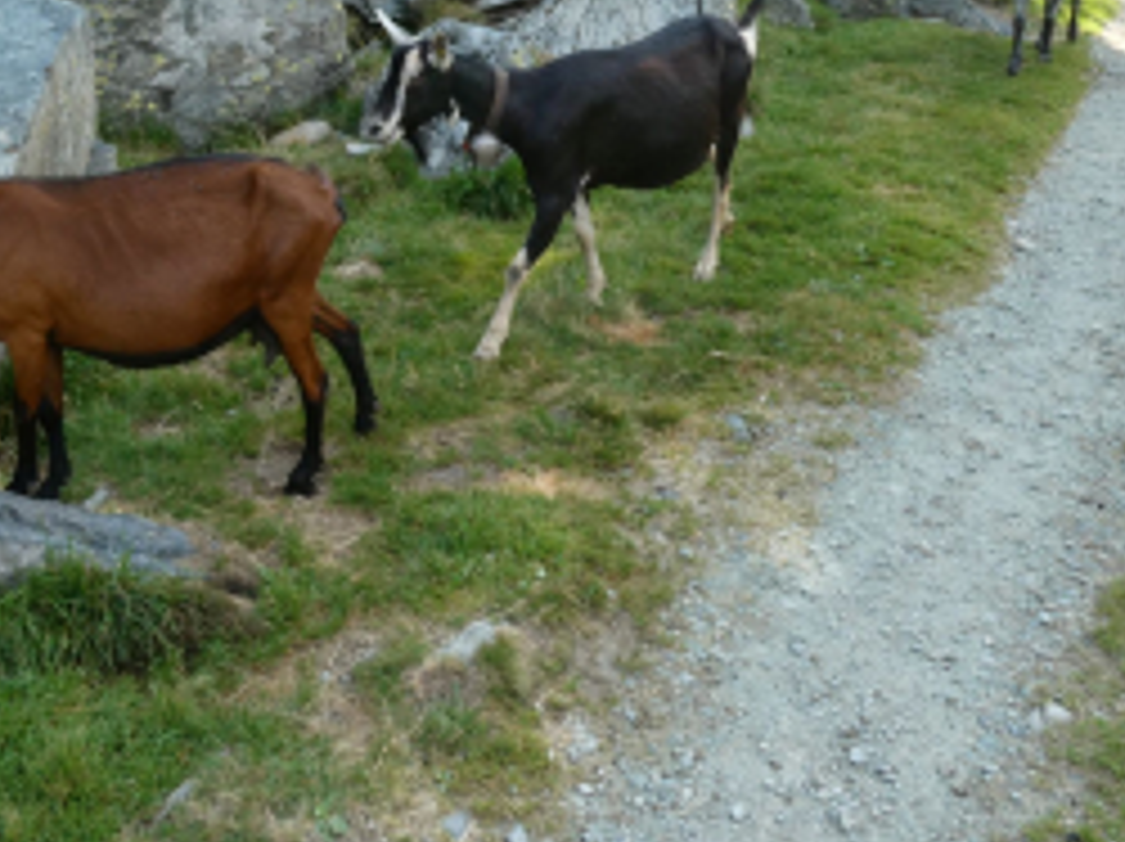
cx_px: 349
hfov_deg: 44.9
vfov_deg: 34.0
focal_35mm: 41
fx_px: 1331
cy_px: 162
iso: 80
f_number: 3.3
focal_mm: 4.3
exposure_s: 1/250
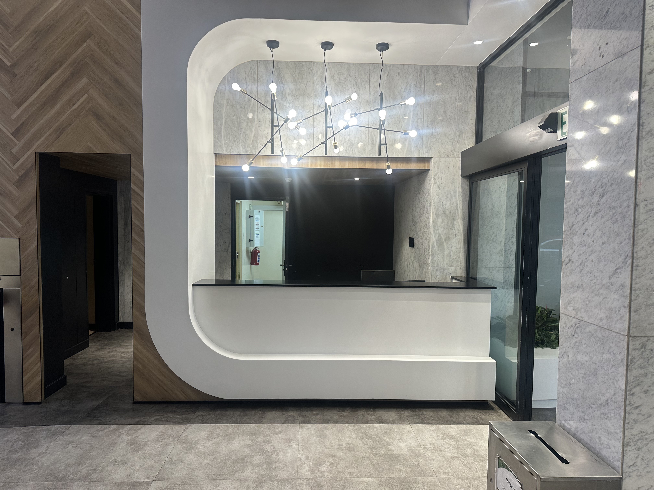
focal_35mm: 24
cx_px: 327
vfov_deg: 56.8
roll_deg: +0.1
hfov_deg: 71.6
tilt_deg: -2.5
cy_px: 245
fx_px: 453
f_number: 1.78
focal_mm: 6.86
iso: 100
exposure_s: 1/100
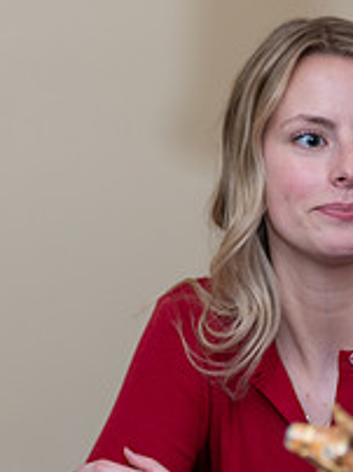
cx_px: 323
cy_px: 251
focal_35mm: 227
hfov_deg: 6.5
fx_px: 3093
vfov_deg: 8.7
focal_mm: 60
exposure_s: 1/160
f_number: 2.8
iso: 100
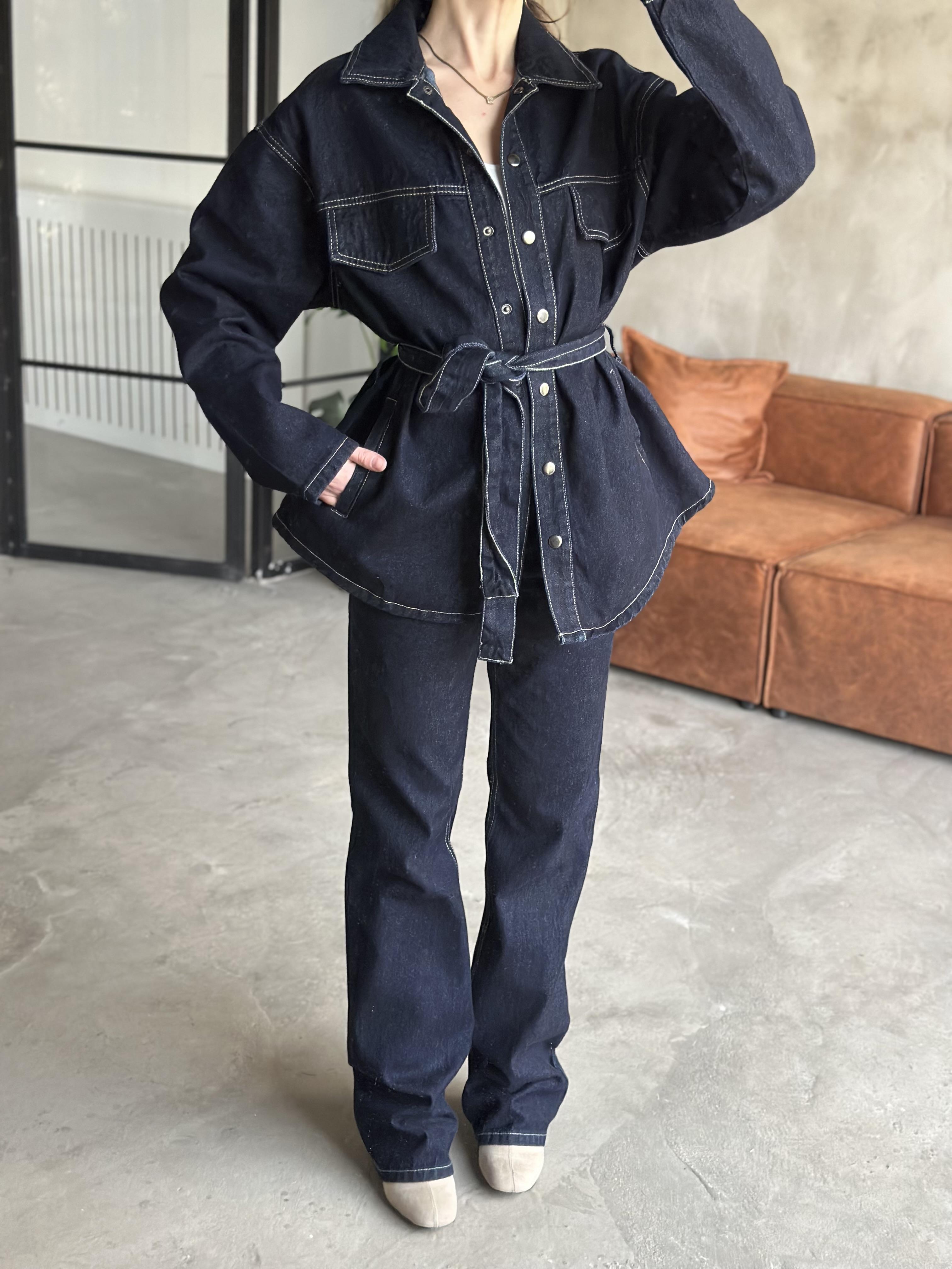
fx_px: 1760
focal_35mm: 48
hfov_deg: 30.3
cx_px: 476
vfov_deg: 39.7
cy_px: 634
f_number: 1.78
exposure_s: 1/54
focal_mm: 6.86
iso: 400
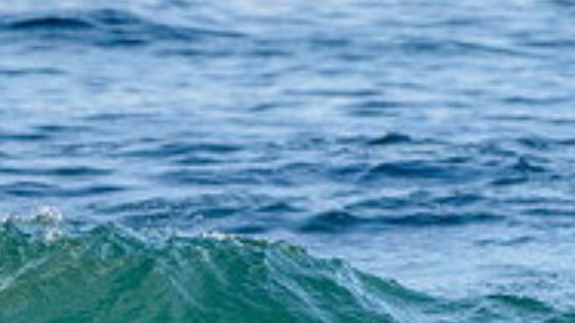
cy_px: 452
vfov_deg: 0.6
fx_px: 30358
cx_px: 60
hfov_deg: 1.1
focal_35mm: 1992
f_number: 5.6
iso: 280
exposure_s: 1/1250
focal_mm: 500
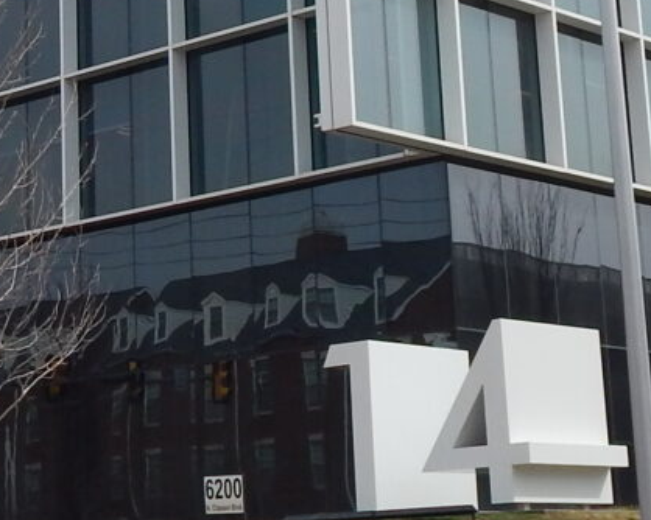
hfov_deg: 17.4
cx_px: 176
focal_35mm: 110
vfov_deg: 13.9
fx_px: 2118
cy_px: 51
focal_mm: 4
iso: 125
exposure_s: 1/500
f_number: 6
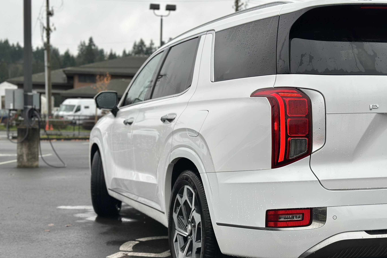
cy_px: 153
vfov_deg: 25.5
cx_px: 193
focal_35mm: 53
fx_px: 570
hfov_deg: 37.5
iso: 80
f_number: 1.78
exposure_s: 1/719
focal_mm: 6.86
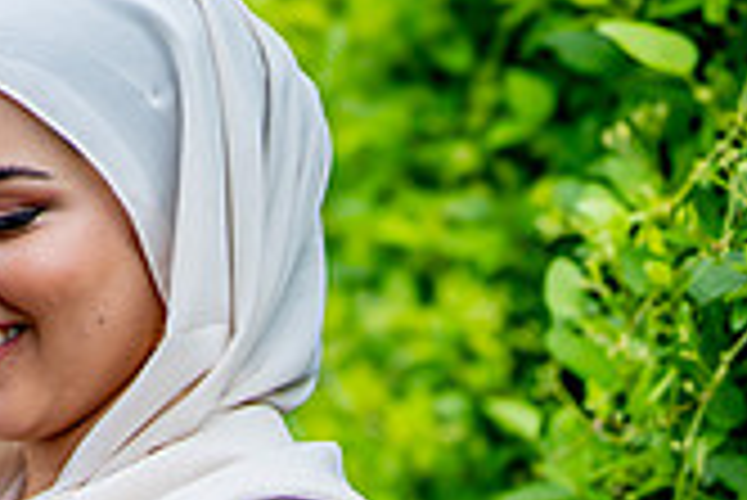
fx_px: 2534
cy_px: 520
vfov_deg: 11.1
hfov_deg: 15.8
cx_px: -261
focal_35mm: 122
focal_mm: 35
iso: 200
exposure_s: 1/8000
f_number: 1.3
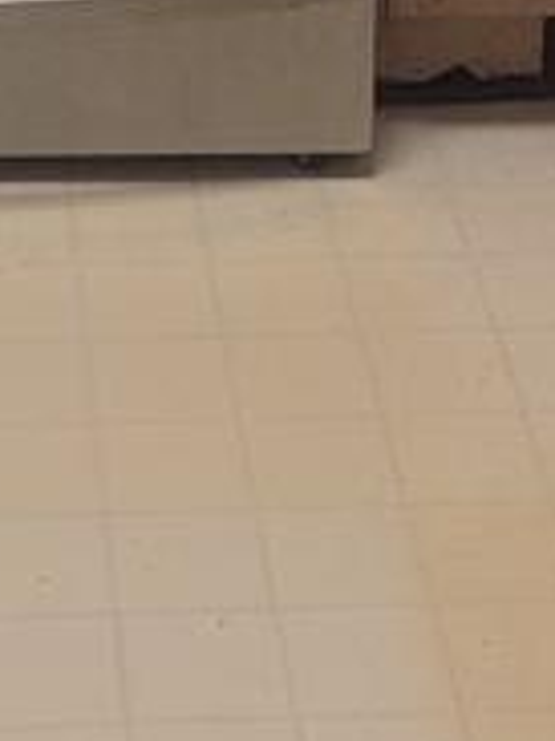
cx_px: 81
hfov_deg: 10.4
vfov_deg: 11.7
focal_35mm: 142
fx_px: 3039
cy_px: -968
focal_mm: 6.81
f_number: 1.85
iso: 386
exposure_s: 1/40
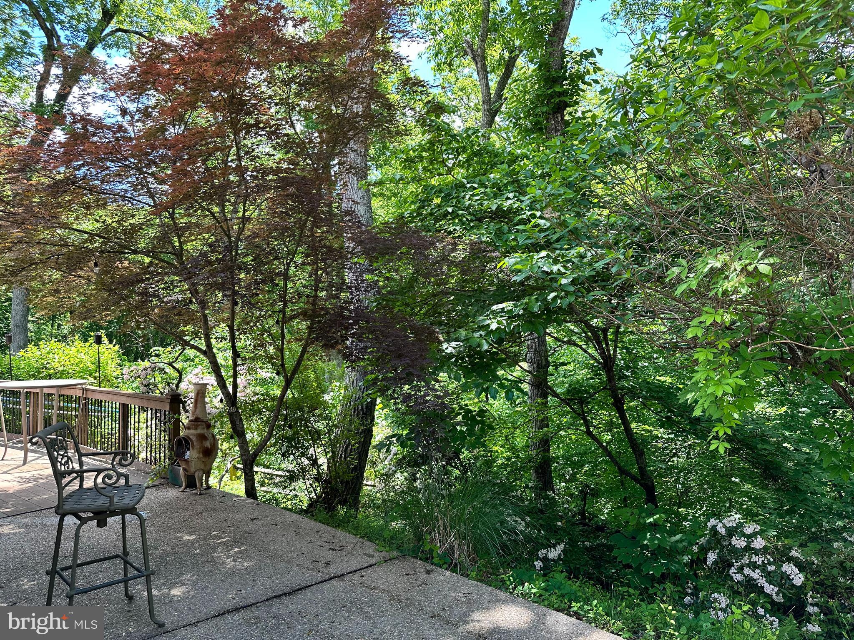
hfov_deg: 71.6
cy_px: 320
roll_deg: +0.2
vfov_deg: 56.8
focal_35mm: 24
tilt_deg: +1.4
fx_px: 592
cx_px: 427
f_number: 1.78
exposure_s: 1/360
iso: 80
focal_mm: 6.86
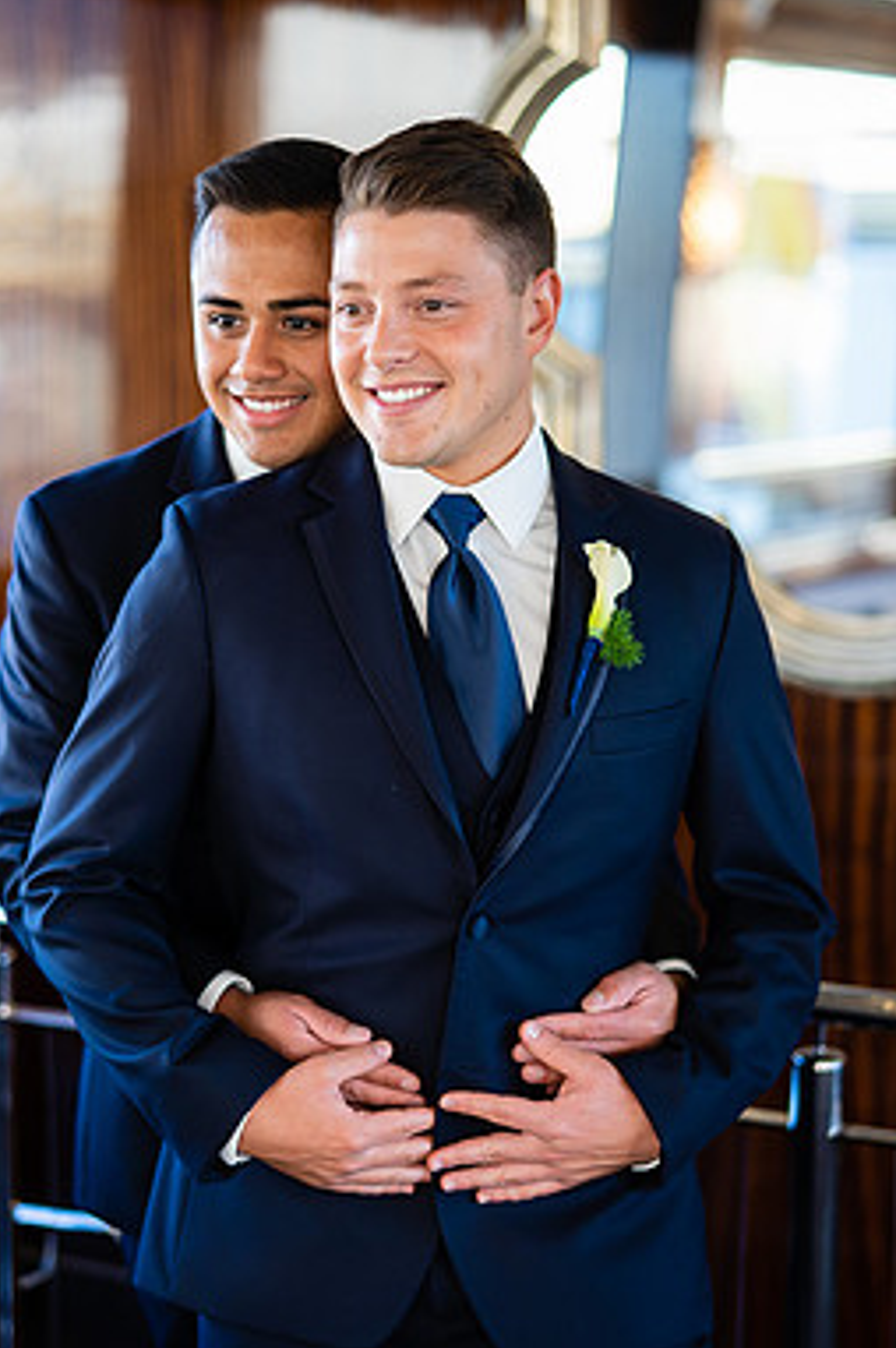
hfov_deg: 17.9
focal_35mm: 76
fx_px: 2842
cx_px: 286
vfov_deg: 26.7
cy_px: 676
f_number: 1.4
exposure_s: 1/200
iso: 160
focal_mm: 50
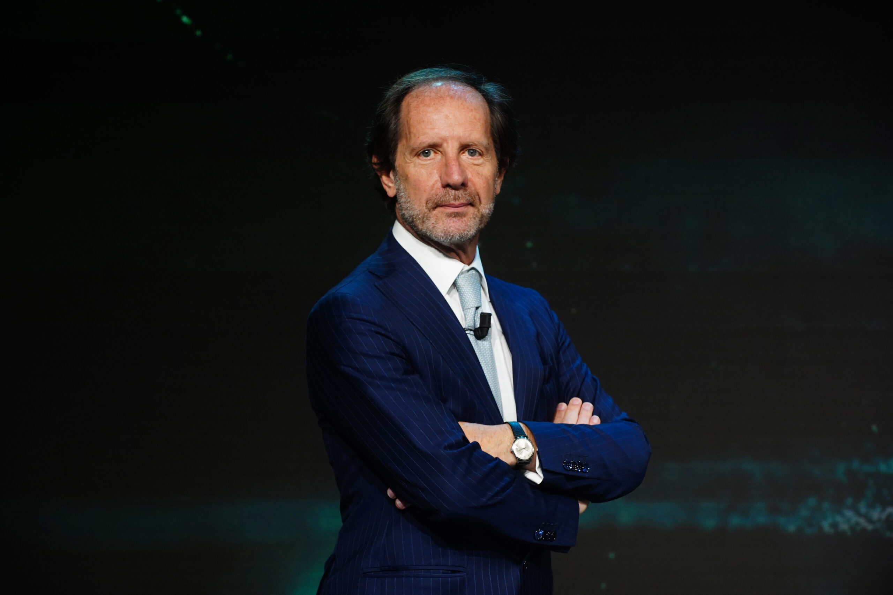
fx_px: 3152
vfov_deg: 10.8
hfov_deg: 16.1
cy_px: 298
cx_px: 446
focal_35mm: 127
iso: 3200
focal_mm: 127.1
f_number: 8
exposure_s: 1/100
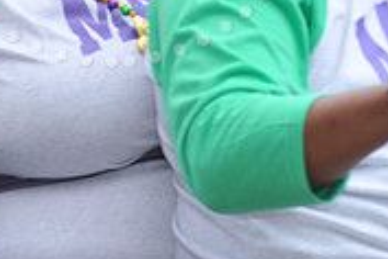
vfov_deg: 3.3
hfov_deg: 5.0
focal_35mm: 410
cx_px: 112
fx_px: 4419
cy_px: -145
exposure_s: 1/80
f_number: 6.3
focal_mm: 125
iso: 250
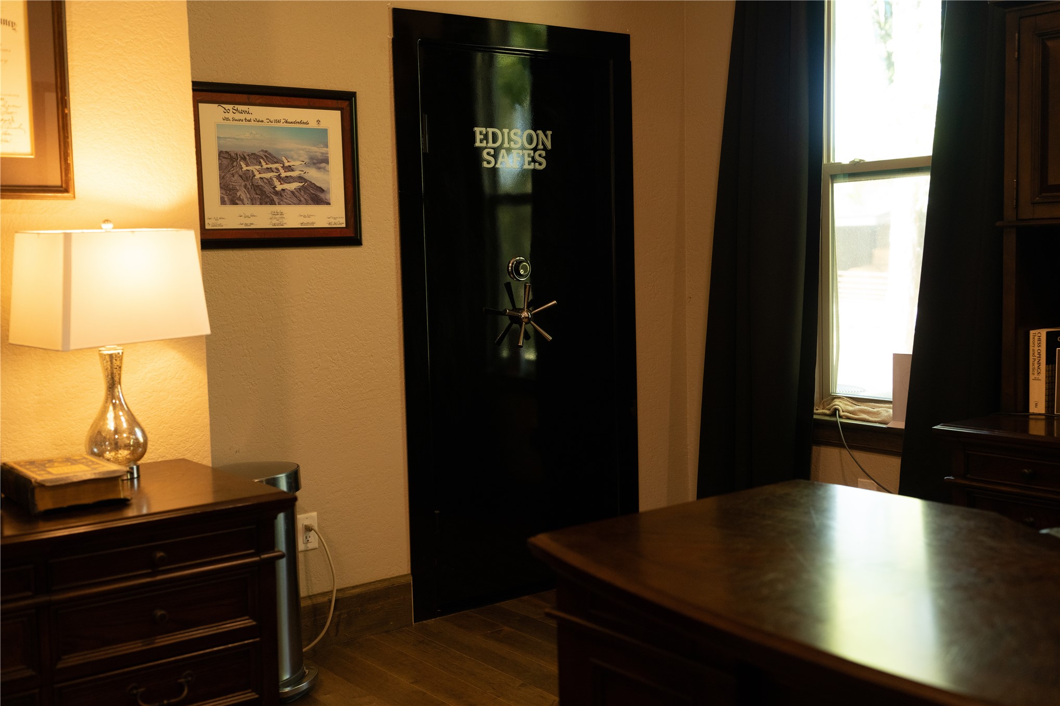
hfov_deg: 49.6
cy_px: 353
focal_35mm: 39
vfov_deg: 34.2
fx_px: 1148
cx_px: 530
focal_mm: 39
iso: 2000
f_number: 2.8
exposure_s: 1/200
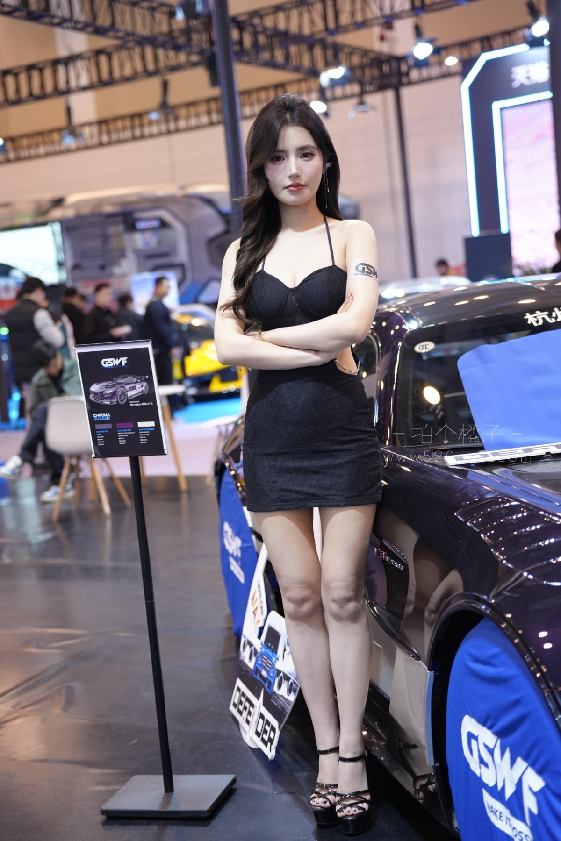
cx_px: 280
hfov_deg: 24.1
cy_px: 420
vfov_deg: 35.6
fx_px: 1311
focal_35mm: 56
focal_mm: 56.1
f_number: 2.8
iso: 800
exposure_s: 1/160
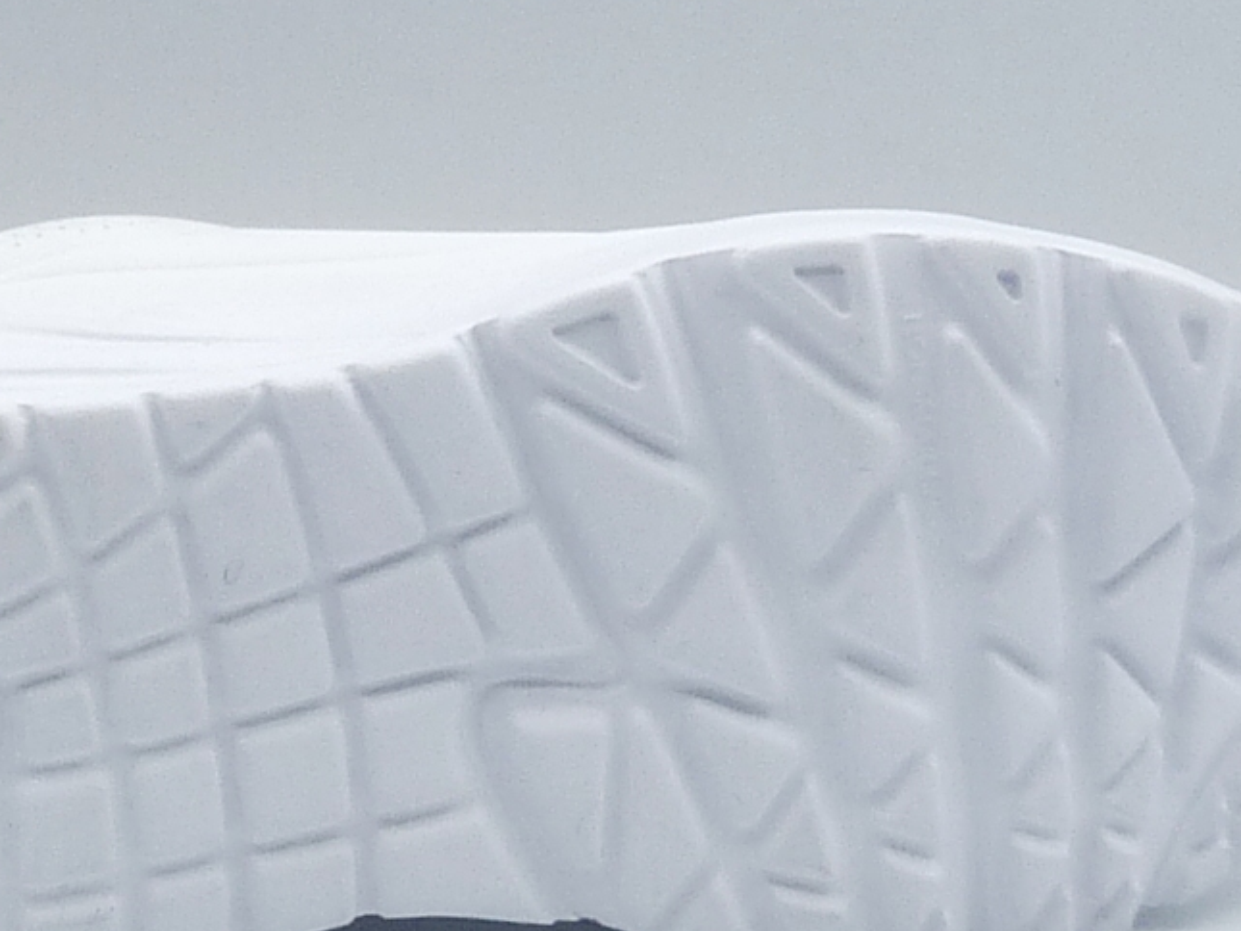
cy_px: 633
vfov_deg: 11.9
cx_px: 371
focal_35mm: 124
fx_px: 4446
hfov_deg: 15.8
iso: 100
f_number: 5.6
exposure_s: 1/200
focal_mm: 4.9
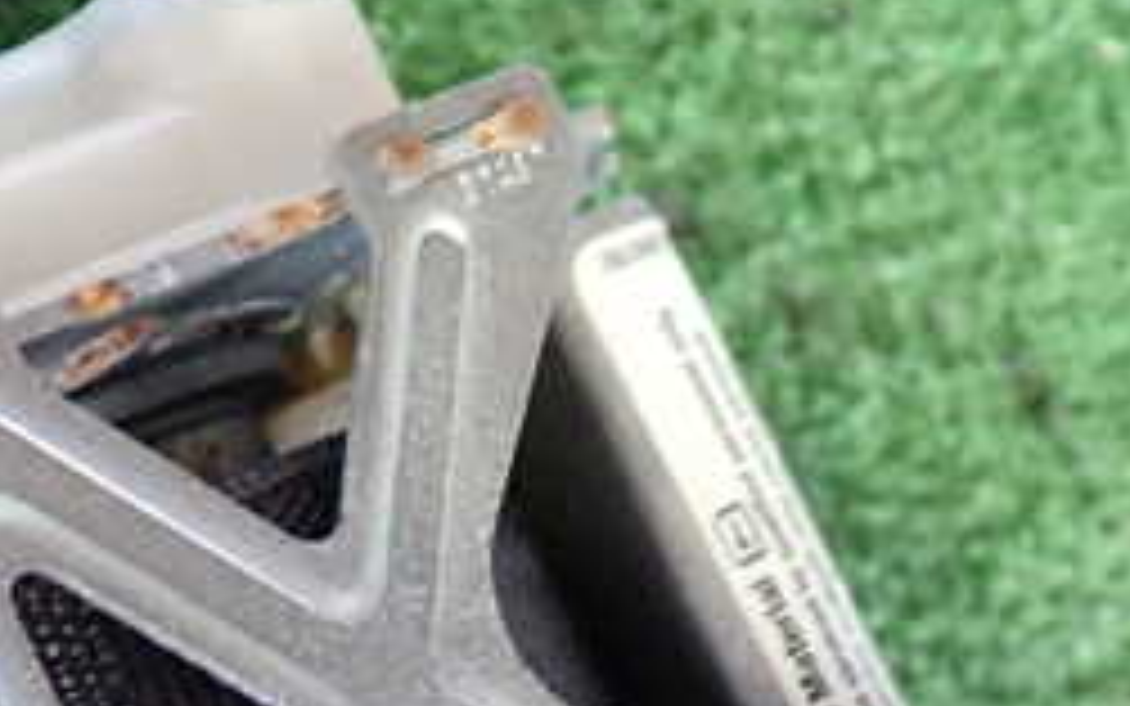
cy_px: 877
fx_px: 2495
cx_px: 117
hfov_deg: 24.8
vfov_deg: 15.5
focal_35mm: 81
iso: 500
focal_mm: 5.79
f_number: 2.4
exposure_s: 1/30
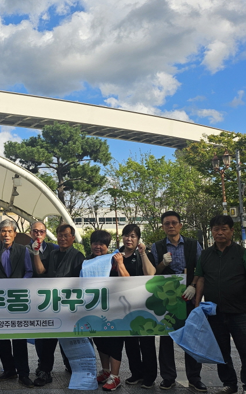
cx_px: -30
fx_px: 483
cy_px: 210
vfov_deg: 44.3
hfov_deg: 26.2
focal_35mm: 45
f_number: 1.8
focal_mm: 5
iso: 50
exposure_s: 1/2812
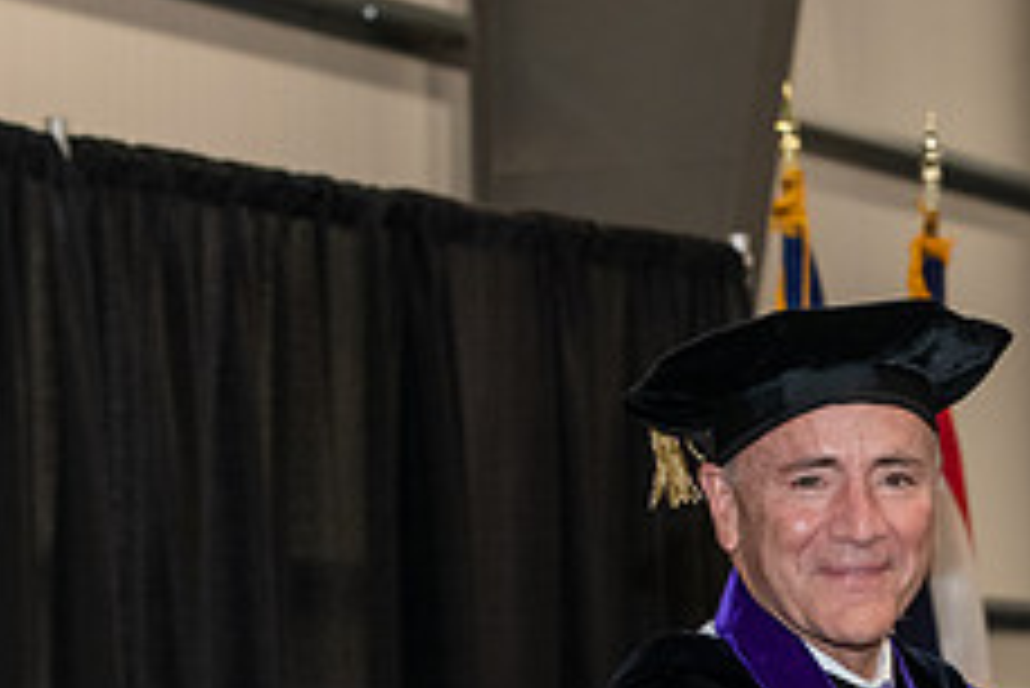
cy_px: 789
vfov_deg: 7.7
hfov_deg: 11.5
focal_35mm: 177
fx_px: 5067
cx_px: 976
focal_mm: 70
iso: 2500
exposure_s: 1/200
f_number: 5.6
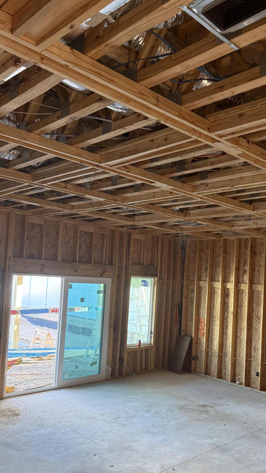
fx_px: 389
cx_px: 166
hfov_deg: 37.6
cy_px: 266
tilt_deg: +2.1
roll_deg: -3.2
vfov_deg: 62.4
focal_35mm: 31
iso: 250
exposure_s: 1/60
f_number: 1.78
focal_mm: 6.76
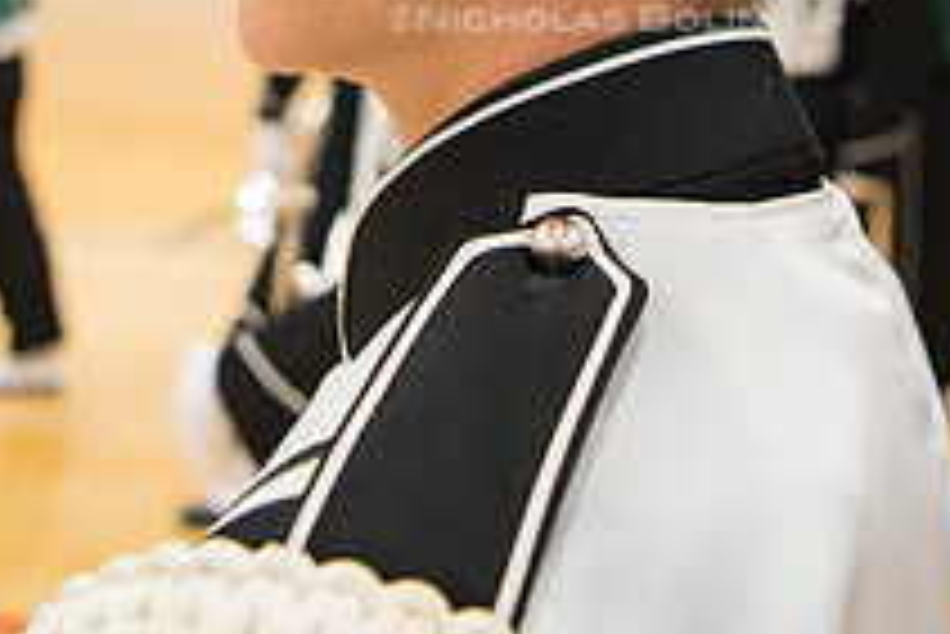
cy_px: -182
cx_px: 576
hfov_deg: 30.4
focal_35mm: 66
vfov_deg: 19.1
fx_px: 1743
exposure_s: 1/320
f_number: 3.2
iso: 2000
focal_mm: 24
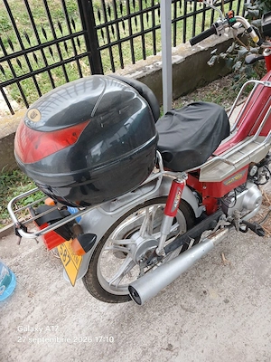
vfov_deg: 65.3
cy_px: 181
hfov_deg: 51.4
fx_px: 282
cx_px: 136
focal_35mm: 27
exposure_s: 1/50.3
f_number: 1.8
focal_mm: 3.98
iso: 50
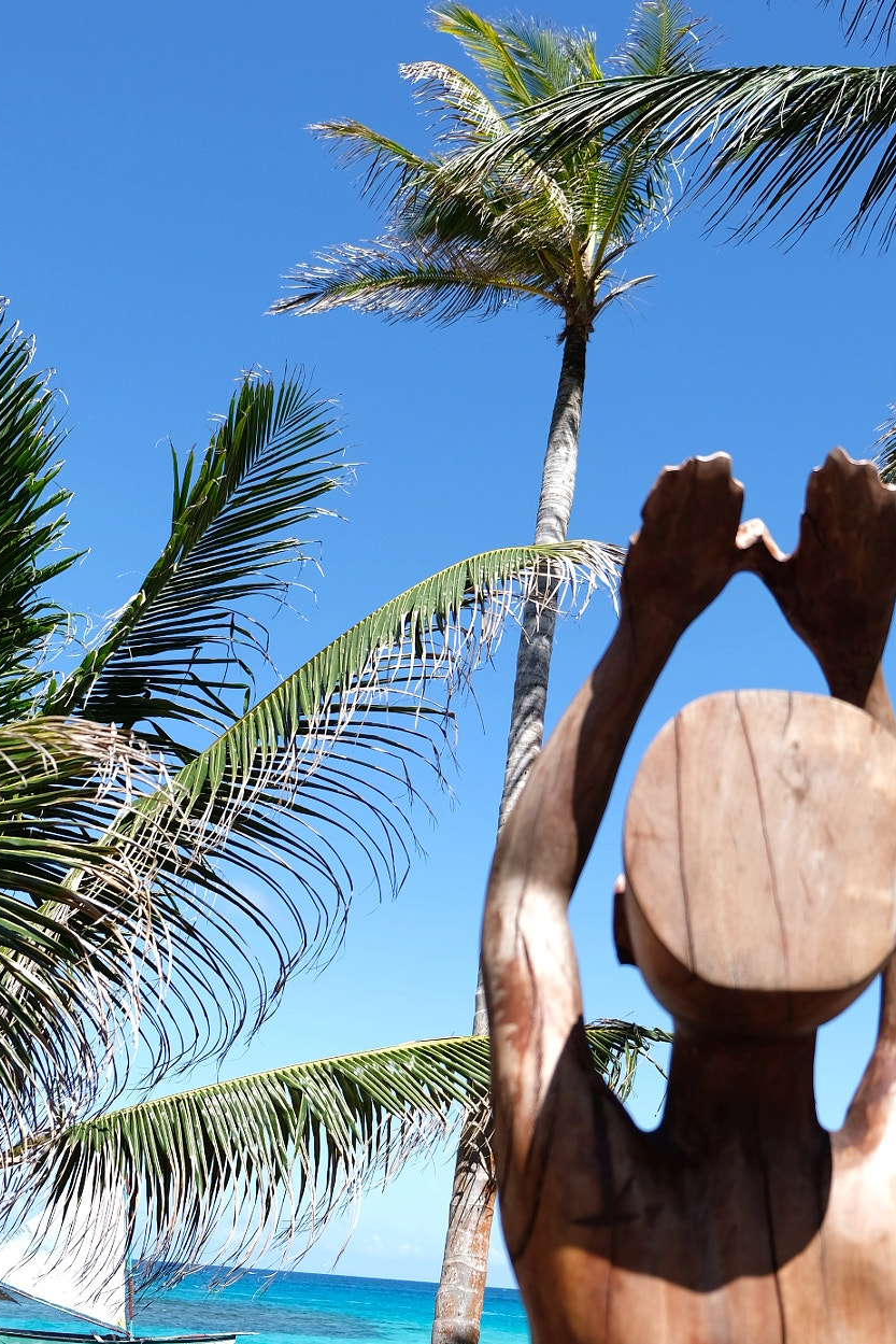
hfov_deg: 32.6
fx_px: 1530
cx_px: 438
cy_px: 706
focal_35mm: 41
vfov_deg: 47.4
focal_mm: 21.4
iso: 100
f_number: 3.2
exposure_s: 1/1000
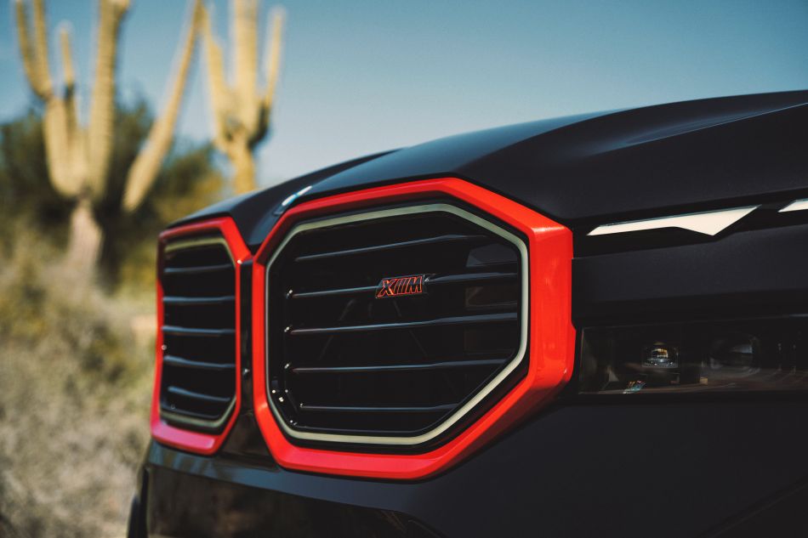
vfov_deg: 19.4
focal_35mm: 70
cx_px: 404
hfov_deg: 28.8
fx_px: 1571
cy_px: 269
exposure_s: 1/400
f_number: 3.5
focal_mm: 70
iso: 100
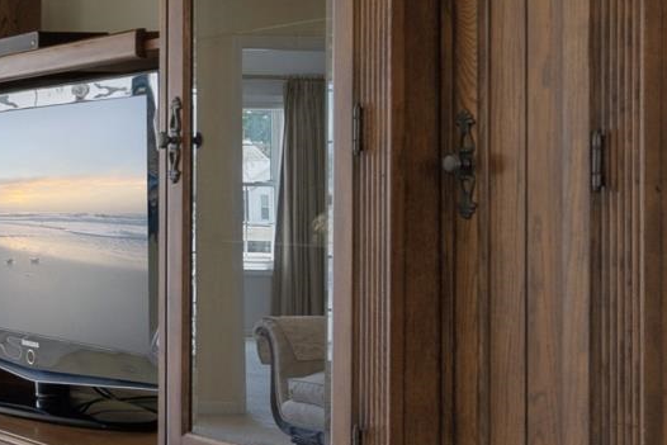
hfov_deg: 17.5
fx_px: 1408
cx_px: -719
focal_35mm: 76
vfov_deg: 18.0
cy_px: 212
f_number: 8
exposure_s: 1/15
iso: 320
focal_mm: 16
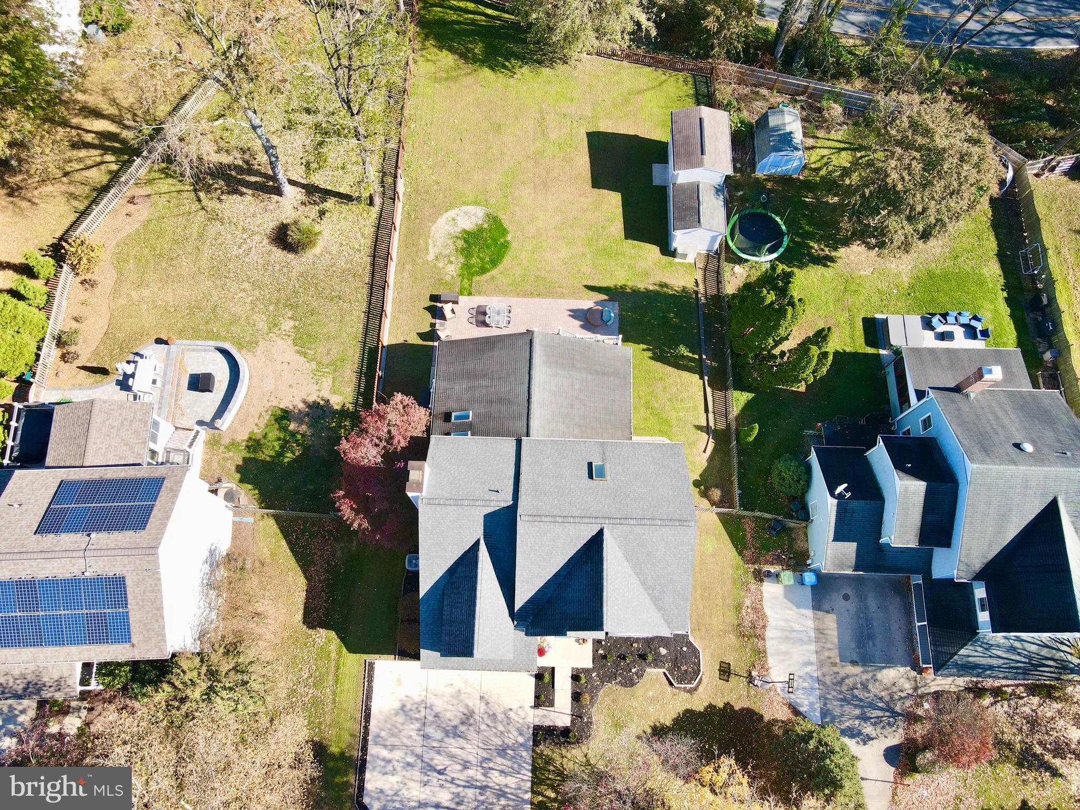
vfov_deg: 56.8
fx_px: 749
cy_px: 405
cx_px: 540
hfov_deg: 71.6
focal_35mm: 24
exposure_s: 1/240
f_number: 2.8
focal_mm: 4.5
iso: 100
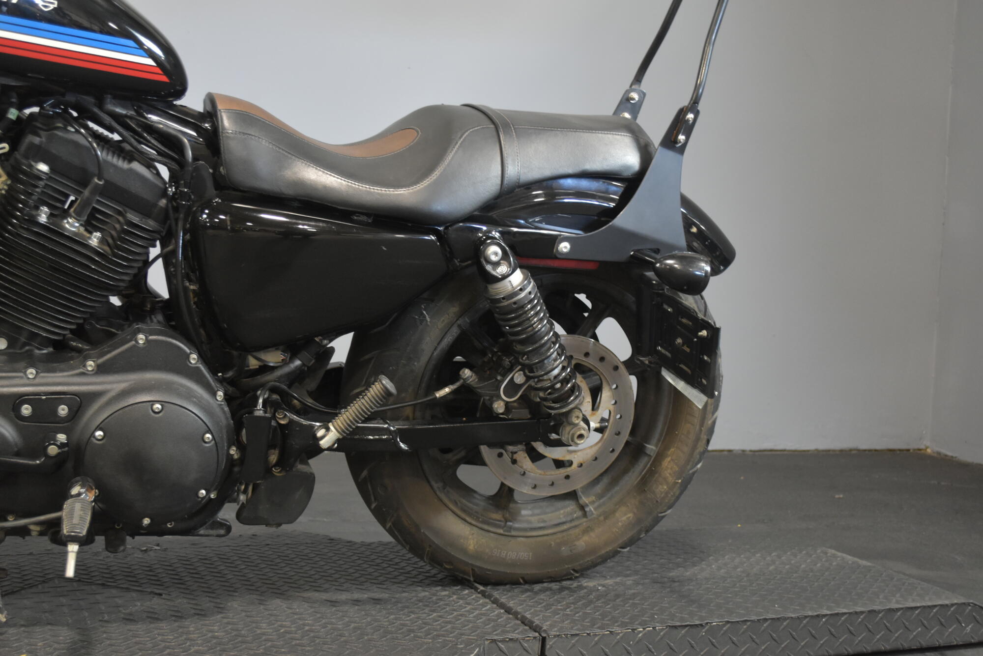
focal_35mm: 48
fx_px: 1311
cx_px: 492
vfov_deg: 28.1
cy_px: 328
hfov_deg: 41.1
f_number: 4.8
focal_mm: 32
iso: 1600
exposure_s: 1/15
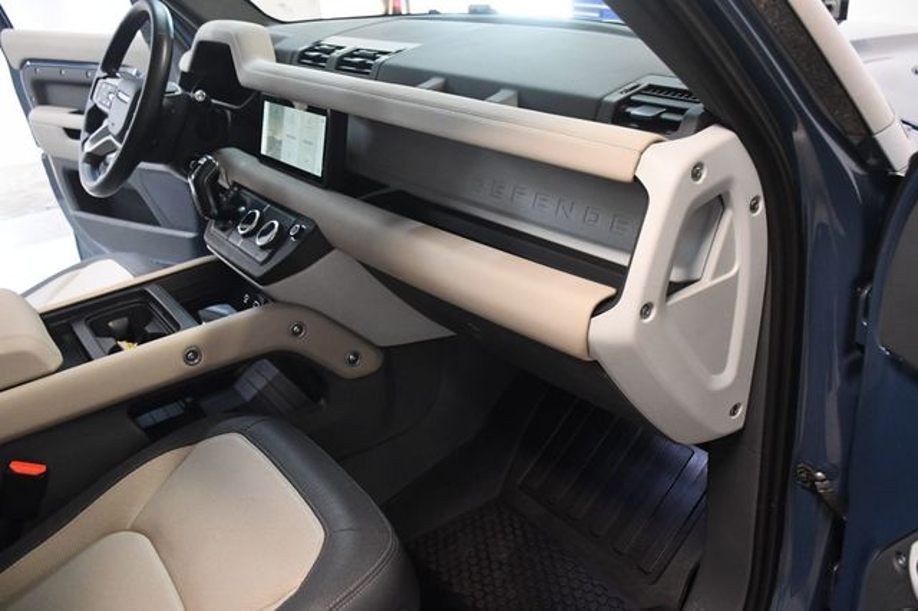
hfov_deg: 57.2
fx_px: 841
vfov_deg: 39.9
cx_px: 459
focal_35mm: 33
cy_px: 306
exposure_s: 1/80
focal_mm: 22
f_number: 3.5
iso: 3200
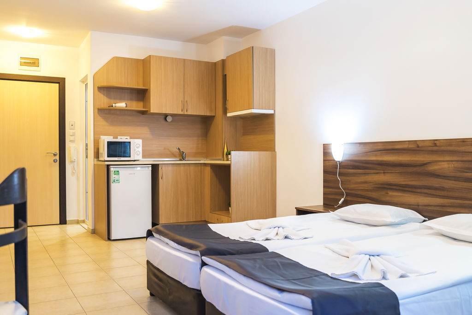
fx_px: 420
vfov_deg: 41.2
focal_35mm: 32
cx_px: 236
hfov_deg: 58.7
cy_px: 158
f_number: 4
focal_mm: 32
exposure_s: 1/30
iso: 800
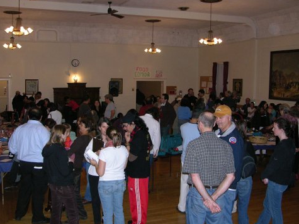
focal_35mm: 41
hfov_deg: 45.7
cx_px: 132
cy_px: 107
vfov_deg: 35.1
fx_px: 354
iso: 200
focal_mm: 8.9
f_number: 2.8
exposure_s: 1/60.1
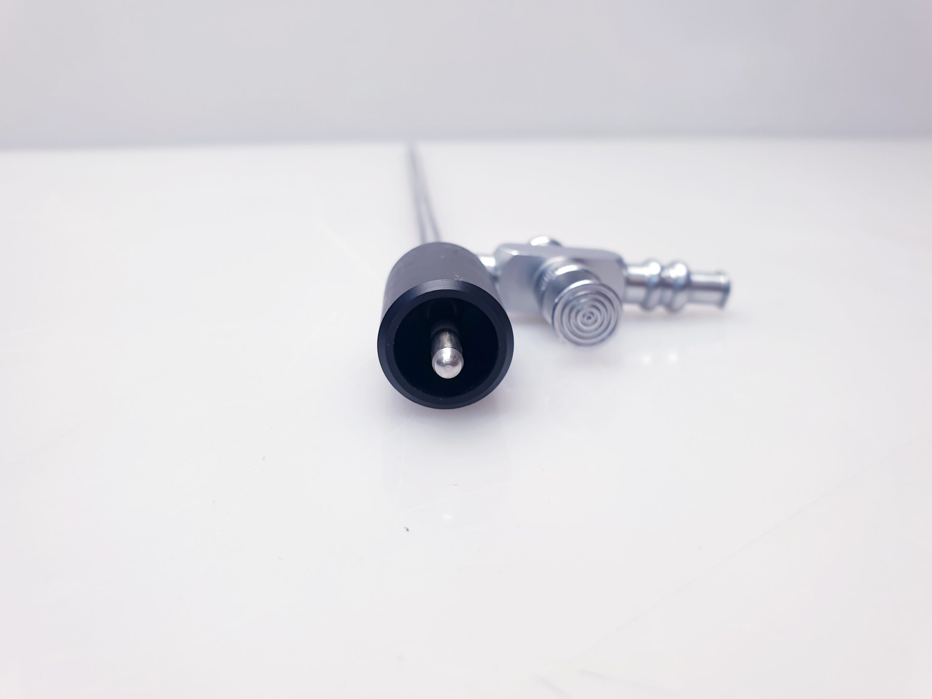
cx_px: 466
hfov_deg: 67.3
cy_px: 350
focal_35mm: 26
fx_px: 700
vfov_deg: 53.1
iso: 80
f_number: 2.4
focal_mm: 4.3
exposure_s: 1/100
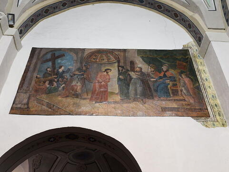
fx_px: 278
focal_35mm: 42
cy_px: 80
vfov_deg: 34.3
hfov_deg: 44.7
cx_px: 105
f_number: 5.6
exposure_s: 1/60
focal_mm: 35
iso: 500
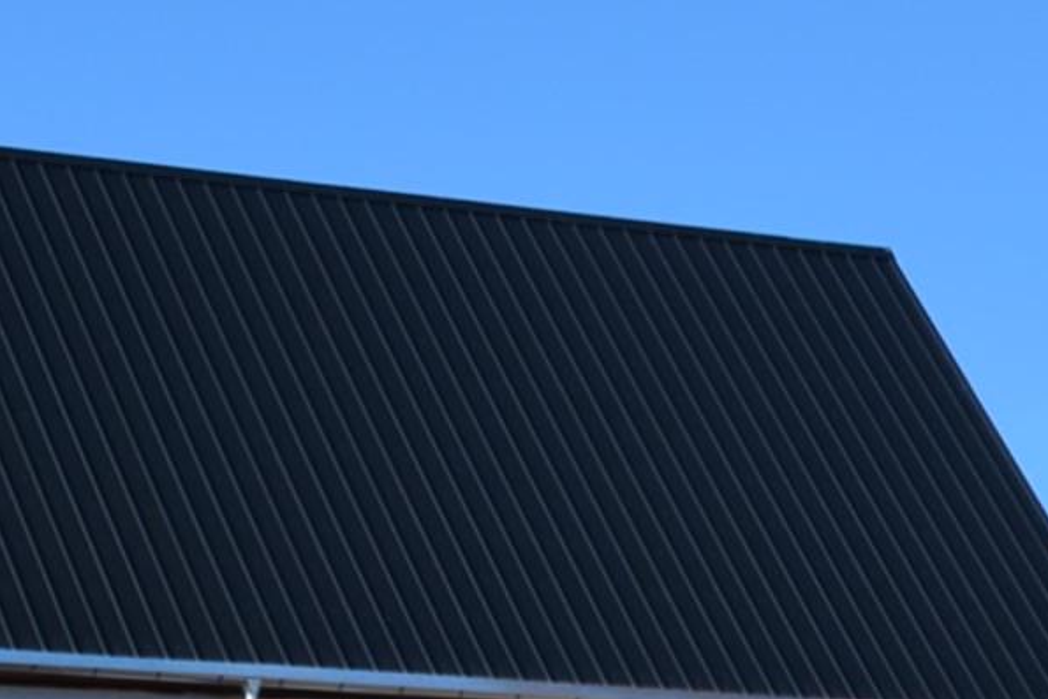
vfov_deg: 6.1
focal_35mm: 223
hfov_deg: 9.2
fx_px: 6493
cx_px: 463
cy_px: 968
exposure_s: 1/250
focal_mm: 24
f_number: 8
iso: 100
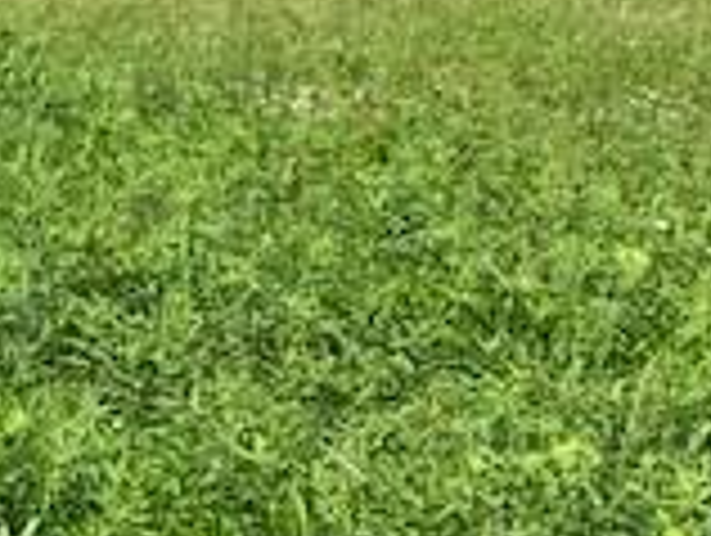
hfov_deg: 16.1
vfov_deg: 13.3
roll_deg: -3.1
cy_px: -288
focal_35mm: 105
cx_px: -531
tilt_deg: -1.4
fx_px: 2160
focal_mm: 4.25
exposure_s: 1/2755
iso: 25
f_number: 1.8
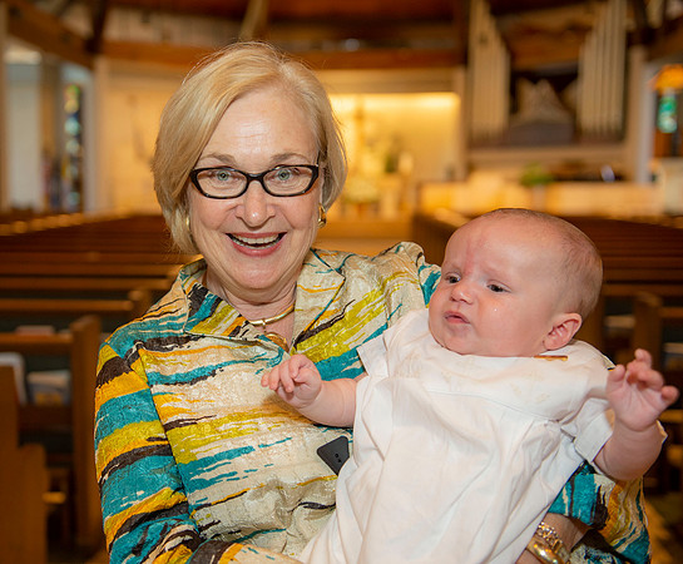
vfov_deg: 31.9
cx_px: 260
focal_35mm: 48
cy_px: 282
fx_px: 988
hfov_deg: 37.9
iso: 1000
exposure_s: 1/100
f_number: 3.2
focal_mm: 42
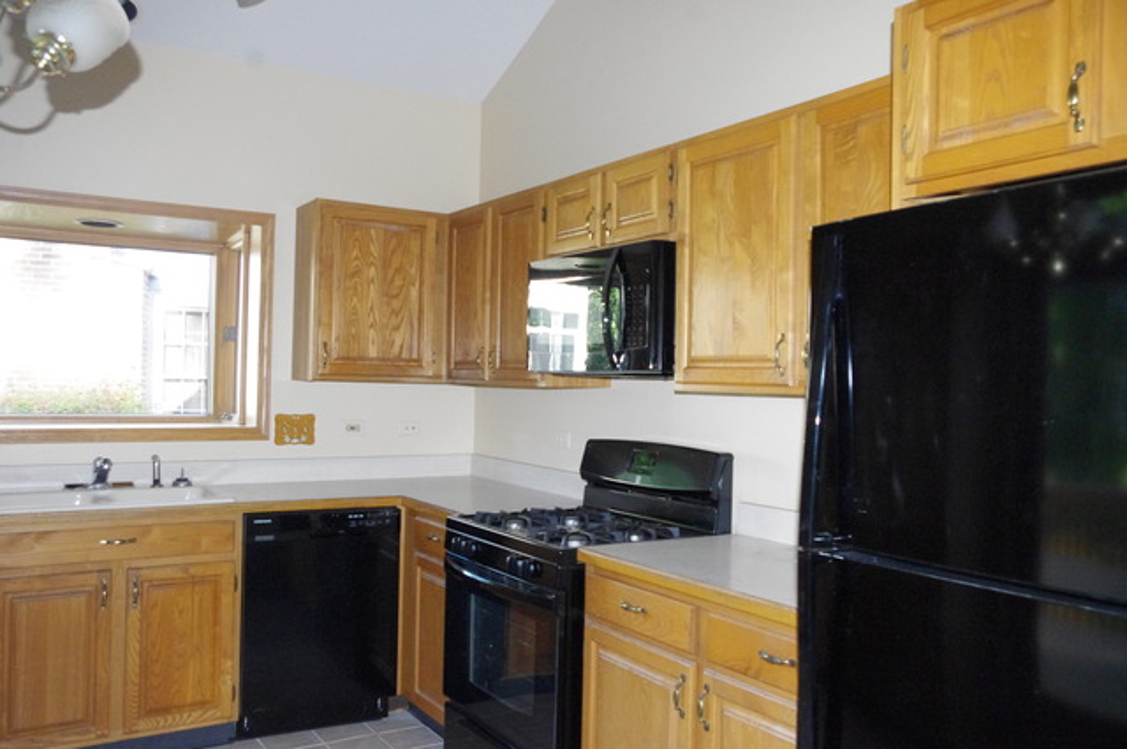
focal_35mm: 30
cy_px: 374
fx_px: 938
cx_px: 564
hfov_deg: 62.0
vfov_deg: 43.5
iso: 3200
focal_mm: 20
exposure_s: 1/180
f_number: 5.6
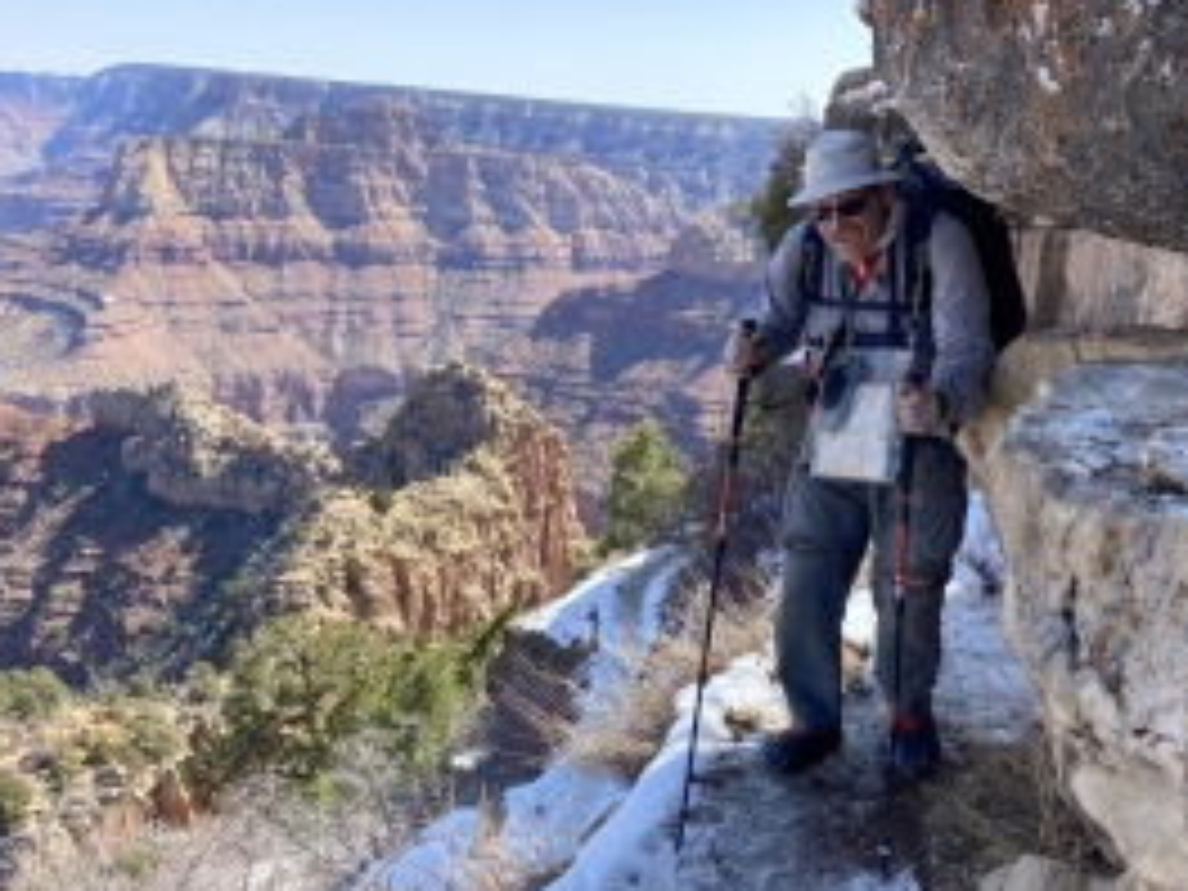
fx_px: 1235
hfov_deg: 51.3
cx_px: 567
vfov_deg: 39.7
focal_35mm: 36
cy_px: 446
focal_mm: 4.25
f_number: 1.8
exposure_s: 1/1245
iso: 32
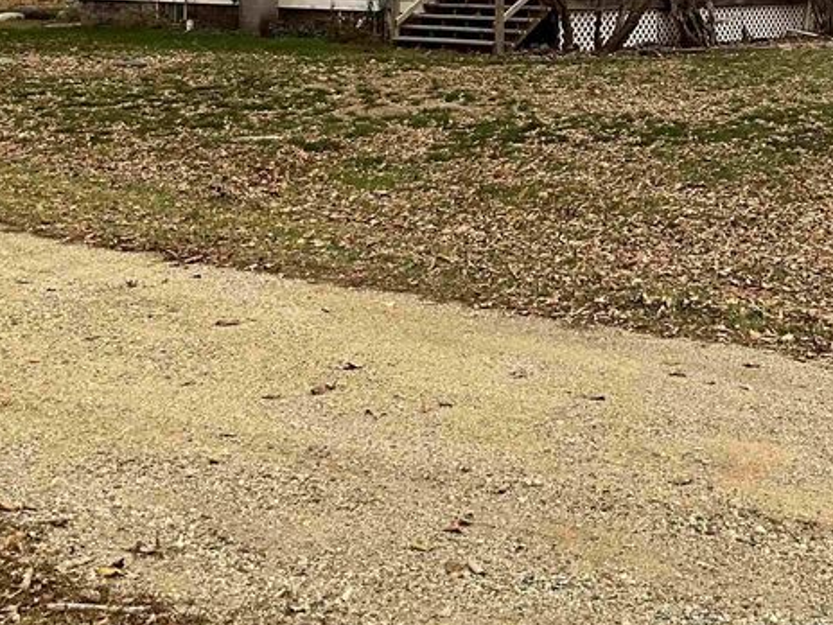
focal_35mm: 64
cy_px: 20
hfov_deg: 29.9
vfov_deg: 22.2
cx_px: 585
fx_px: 1540
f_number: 1.8
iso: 40
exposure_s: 1/122
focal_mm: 3
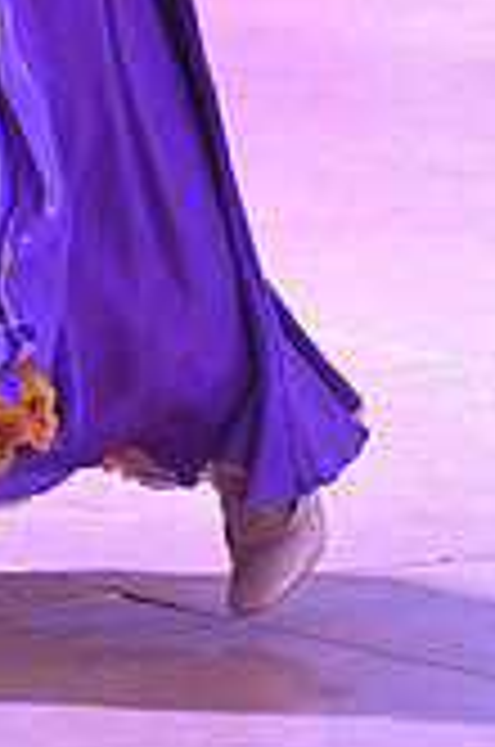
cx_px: -178
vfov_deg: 3.8
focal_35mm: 543
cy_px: -432
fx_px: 11246
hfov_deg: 2.5
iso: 6400
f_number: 6.3
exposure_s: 1/400
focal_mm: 155
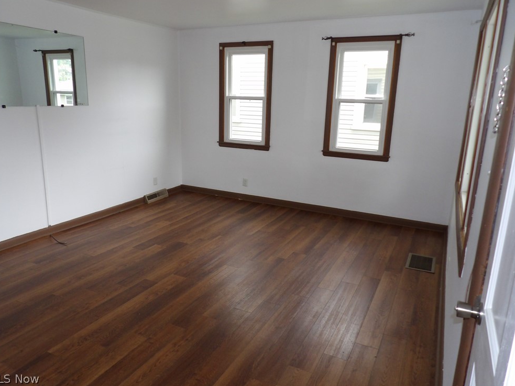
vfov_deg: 54.9
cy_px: 186
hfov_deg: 69.4
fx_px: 372
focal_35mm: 25
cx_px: 253
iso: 200
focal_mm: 4.3
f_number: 3.2
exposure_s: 1/33
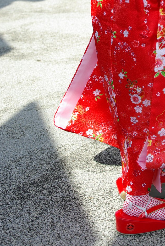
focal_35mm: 111
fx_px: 761
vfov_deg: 18.1
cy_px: 19
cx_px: 161
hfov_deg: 12.2
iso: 100
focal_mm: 34
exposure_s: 1/350
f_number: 5.6
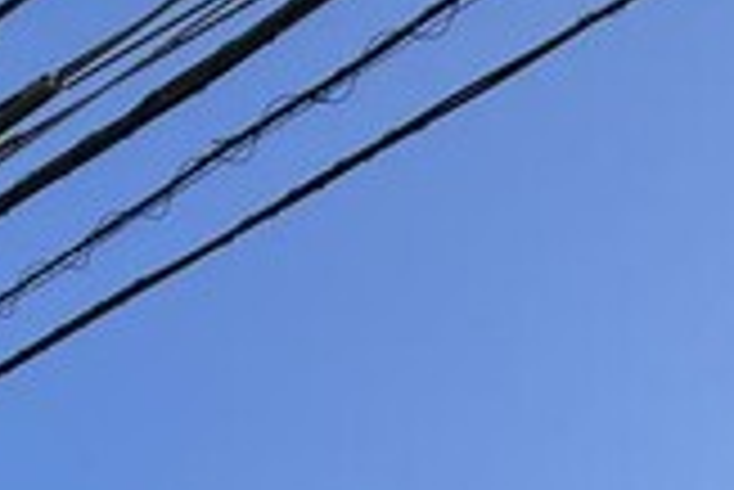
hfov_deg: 30.9
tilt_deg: +30.5
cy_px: 1115
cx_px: 534
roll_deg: +0.1
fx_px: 1306
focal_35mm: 64
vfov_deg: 14.9
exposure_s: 1/701
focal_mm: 2.22
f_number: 2.2
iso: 40
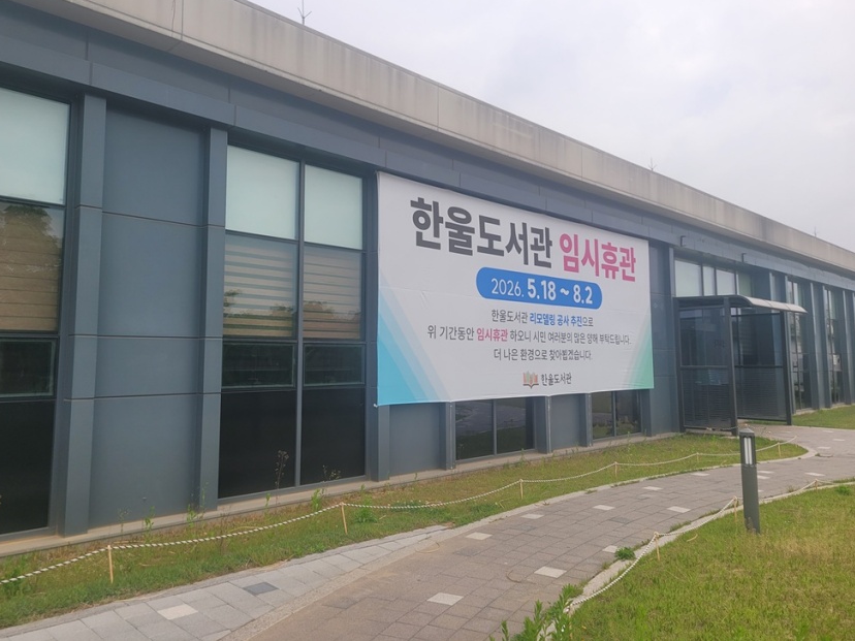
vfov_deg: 51.3
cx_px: 419
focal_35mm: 27
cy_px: 310
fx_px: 667
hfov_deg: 65.3
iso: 40
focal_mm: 5.4
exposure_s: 1/986
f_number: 1.8
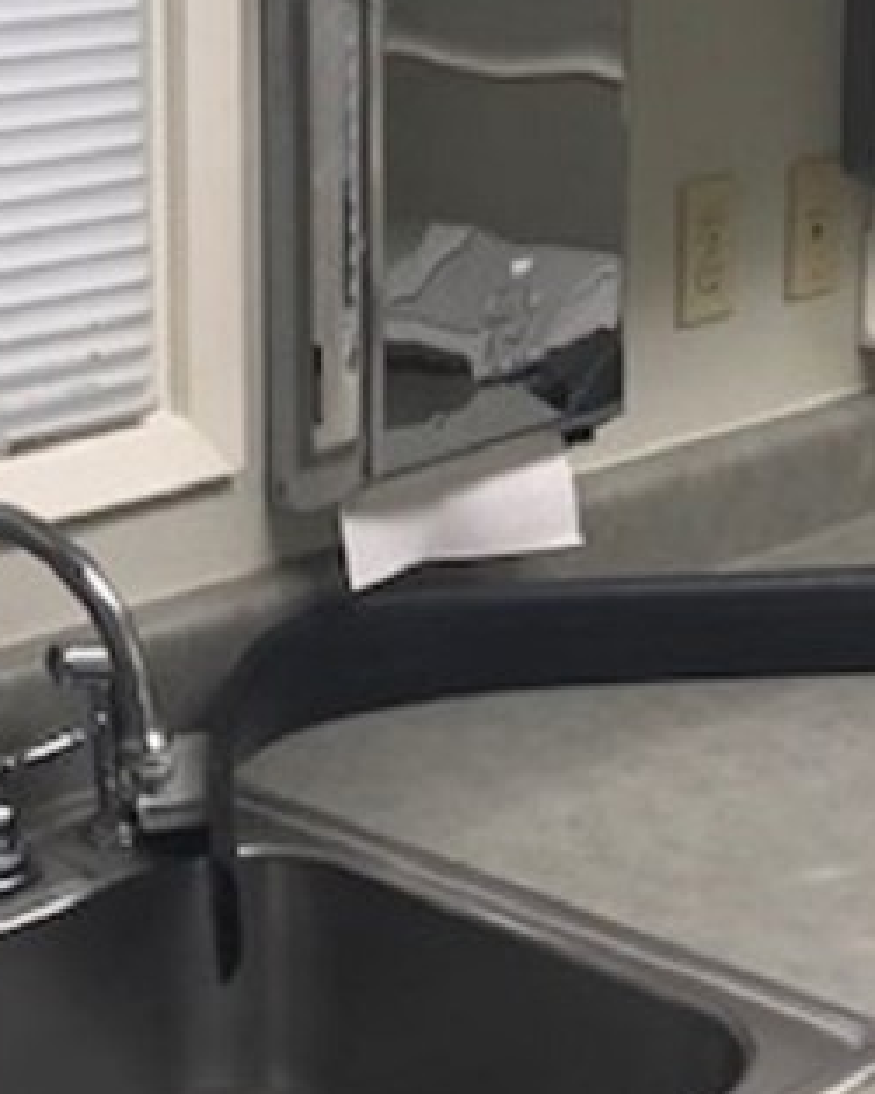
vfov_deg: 21.3
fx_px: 2882
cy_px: 277
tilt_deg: -11.9
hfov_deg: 17.2
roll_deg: -0.3
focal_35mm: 89
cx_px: 227
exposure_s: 1/60
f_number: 1.8
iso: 25
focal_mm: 3.99
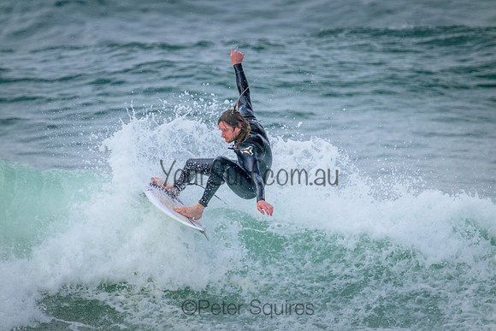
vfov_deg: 1.7
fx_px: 11024
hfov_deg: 2.6
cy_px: 166
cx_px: 248
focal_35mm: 800
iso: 2800
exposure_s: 1/1600
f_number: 11
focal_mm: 800
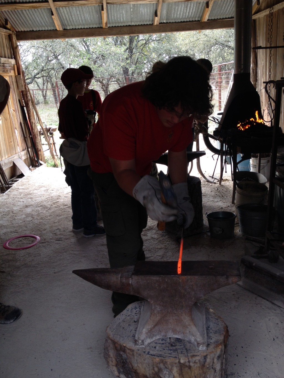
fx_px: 383
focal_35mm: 35
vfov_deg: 52.6
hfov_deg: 40.7
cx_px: 142
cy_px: 189
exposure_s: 1/120
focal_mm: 4.28
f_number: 2.4
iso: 64
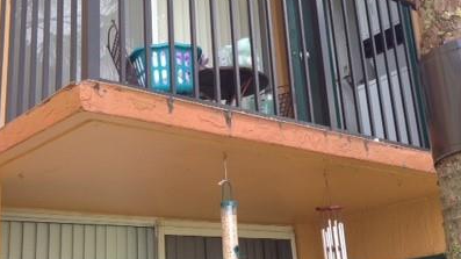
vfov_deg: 20.7
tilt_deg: +17.9
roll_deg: +5.0
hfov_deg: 35.9
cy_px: 103
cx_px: 276
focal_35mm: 58
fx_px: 709
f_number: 2.4
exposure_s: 1/172
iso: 50
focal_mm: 4.12
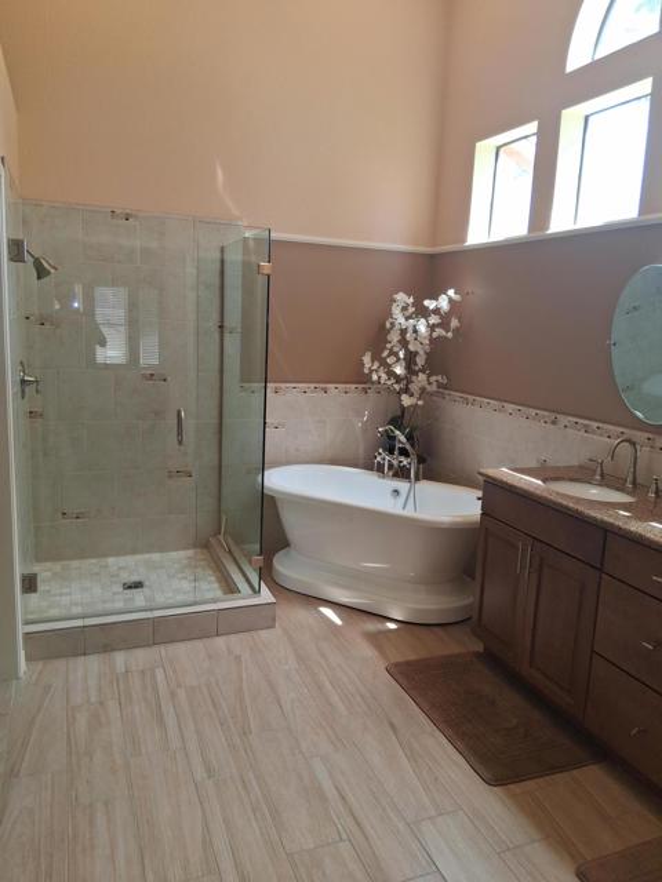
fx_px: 663
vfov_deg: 67.3
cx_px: 331
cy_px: 441
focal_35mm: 26
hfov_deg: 53.1
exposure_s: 1/100
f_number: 1.8
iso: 40
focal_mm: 3.98
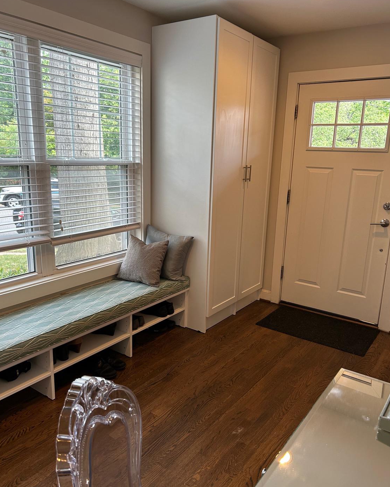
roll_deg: -2.1
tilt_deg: -14.1
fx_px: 404
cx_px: 199
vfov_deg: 62.2
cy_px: 253
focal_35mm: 28
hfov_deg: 51.5
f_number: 1.5
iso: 100
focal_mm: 5.7
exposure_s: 1/60
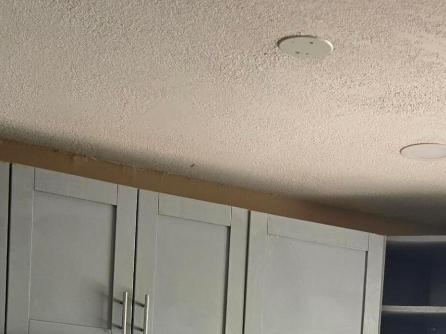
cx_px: 304
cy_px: 490
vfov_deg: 17.7
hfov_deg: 25.8
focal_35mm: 75
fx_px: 966
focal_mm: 5.4
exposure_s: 1/180
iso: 64
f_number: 1.8
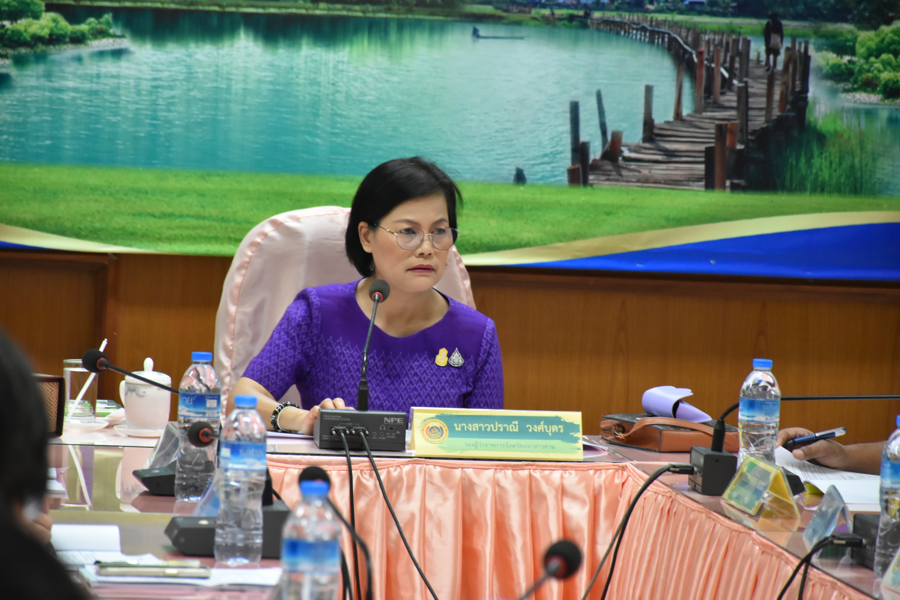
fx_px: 5250
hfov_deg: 9.8
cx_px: 450
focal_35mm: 210
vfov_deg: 6.5
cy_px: 300
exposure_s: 1/100
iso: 3200
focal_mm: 140
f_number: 5.6
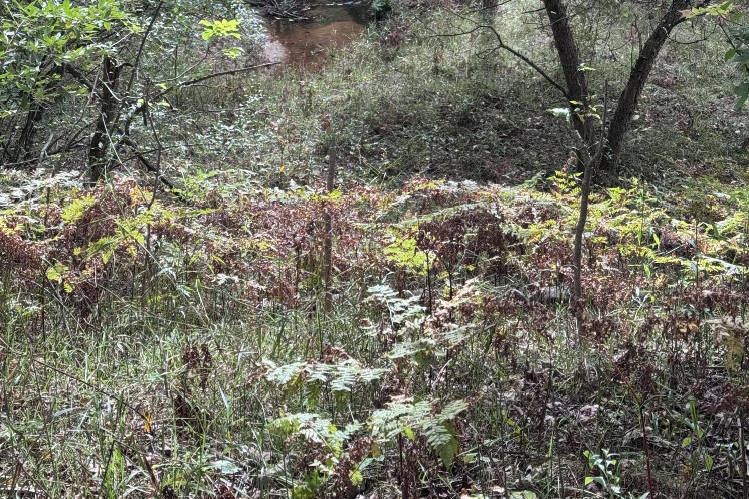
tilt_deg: -16.4
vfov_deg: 19.9
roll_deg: +1.4
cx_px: 376
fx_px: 1394
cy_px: 37
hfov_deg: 30.1
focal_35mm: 67
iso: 64
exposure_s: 1/287
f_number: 1.78
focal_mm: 6.76
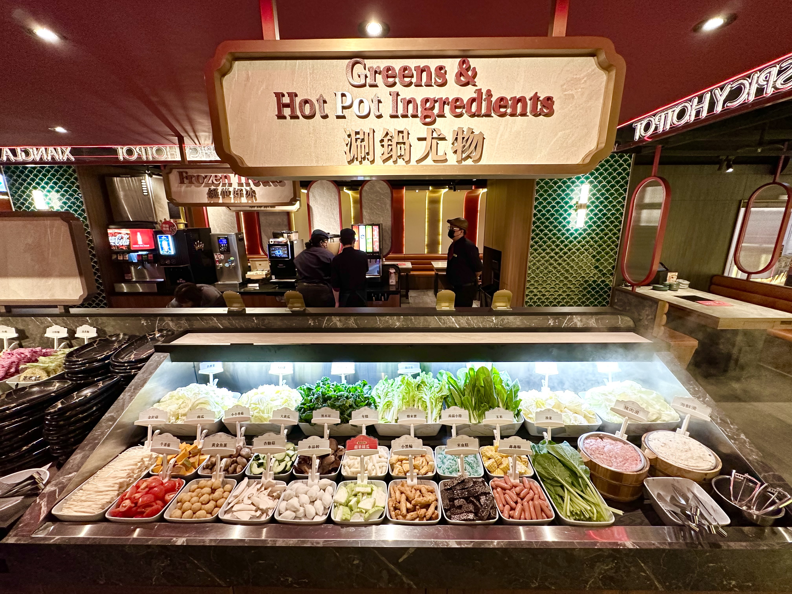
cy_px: 297
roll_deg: +0.5
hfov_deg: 102.1
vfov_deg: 85.7
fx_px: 320
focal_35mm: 14
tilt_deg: -14.4
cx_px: 396
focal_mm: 2.22
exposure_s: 1/80
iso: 320
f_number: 2.2
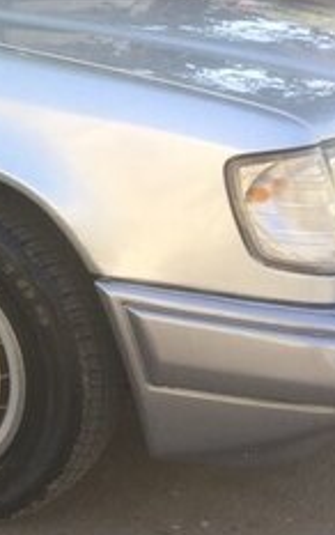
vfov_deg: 23.8
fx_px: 1269
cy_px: 261
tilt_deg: -13.4
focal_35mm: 87
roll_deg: +0.0
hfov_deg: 13.4
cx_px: -287
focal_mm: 4.15
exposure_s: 1/280
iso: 32
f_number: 2.2
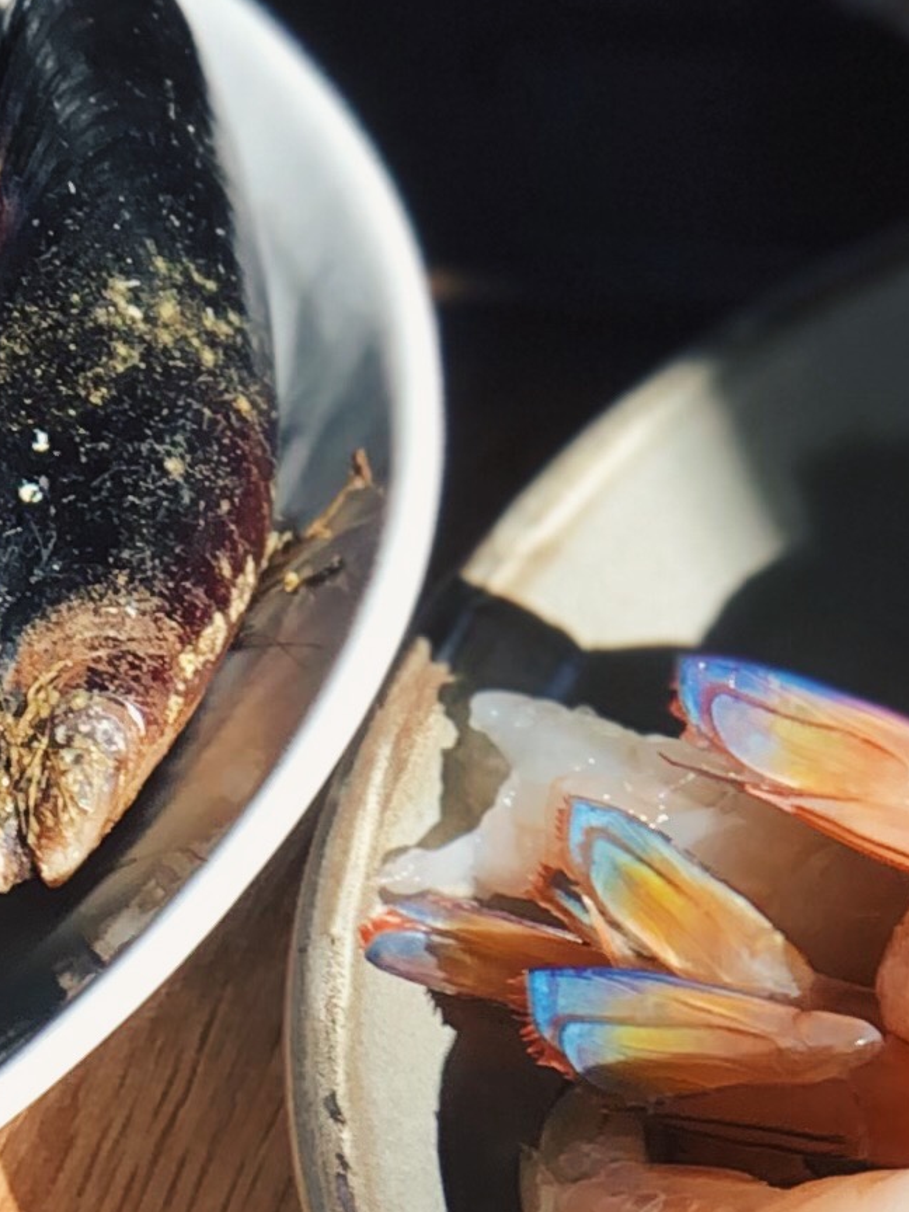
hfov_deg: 5.6
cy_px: 1422
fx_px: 9313
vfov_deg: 7.4
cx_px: 107
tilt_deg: -48.2
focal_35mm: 266
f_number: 2.8
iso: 20
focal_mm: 6.6
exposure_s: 1/120
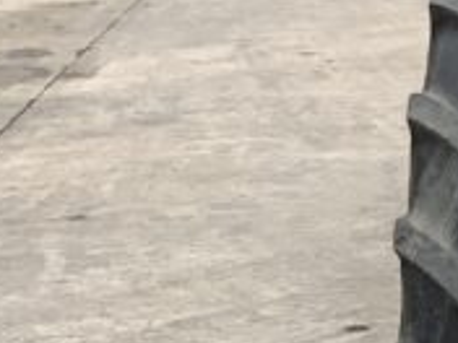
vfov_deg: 8.7
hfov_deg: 9.5
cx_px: 1314
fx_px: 2236
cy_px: -94
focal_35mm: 169
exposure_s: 1/829
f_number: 1.8
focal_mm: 3
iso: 16
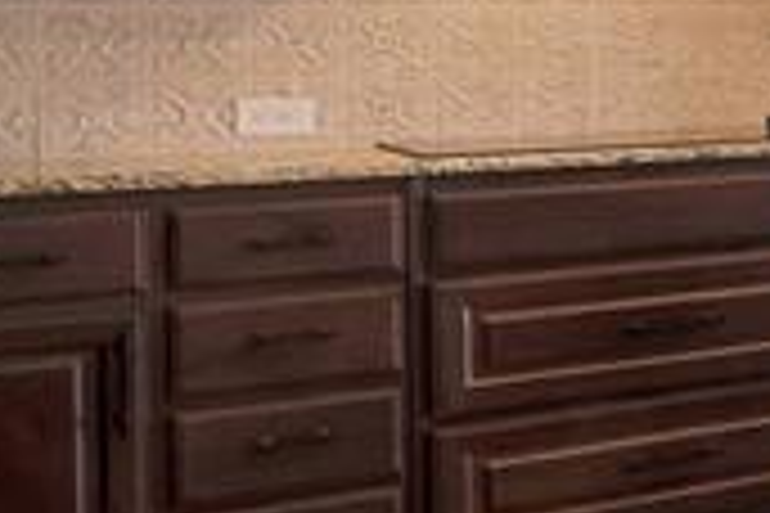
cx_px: 1986
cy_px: -2
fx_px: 1540
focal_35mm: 72
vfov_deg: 18.4
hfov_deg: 13.9
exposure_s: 1/6
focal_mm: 12
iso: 640
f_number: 9
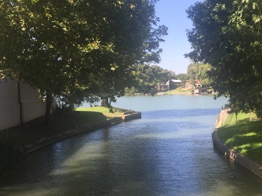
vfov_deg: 32.8
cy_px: 109
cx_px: 154
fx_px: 333
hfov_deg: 42.8
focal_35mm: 44
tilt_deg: -3.0
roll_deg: +0.9
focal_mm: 4.15
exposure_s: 1/670
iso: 32
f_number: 2.2
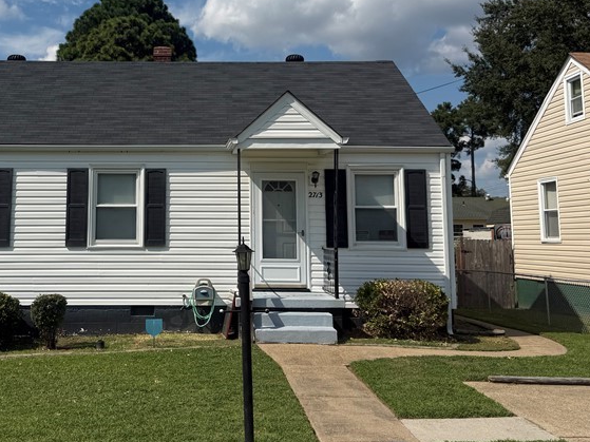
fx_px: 750
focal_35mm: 44
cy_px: 142
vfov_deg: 32.6
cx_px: 182
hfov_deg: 42.2
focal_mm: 6.76
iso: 80
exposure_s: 1/8130
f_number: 1.78
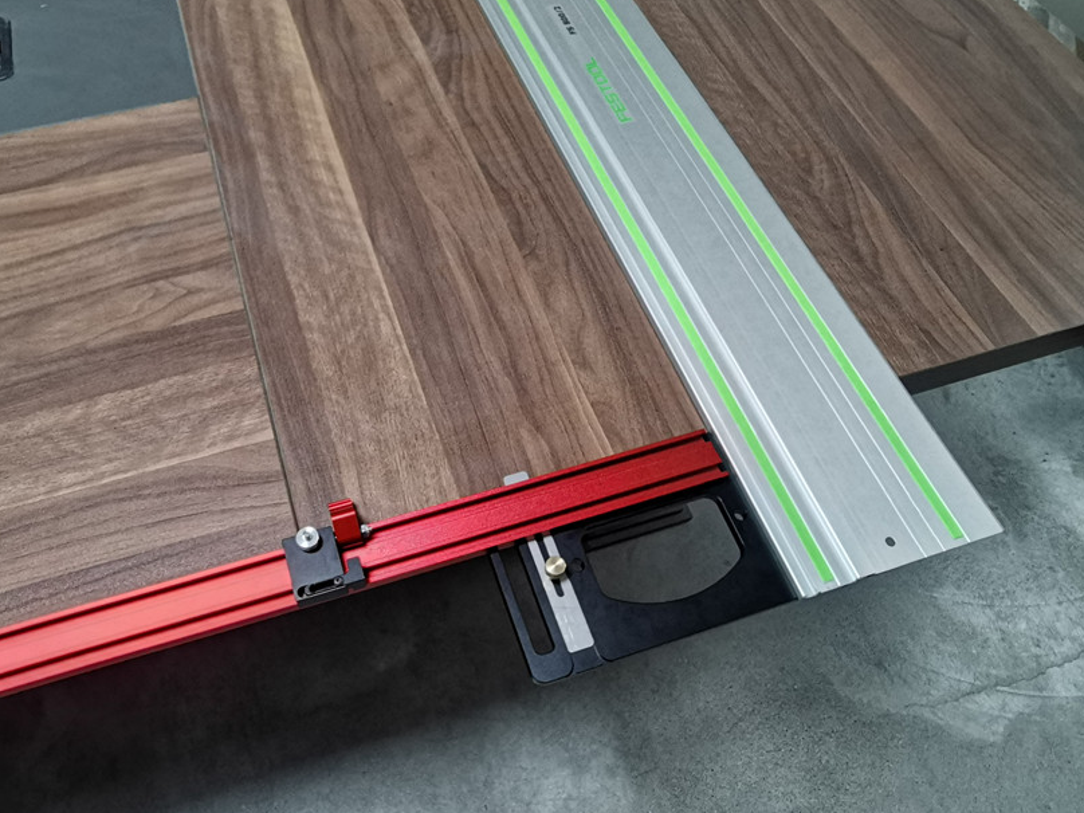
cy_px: 397
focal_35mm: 26
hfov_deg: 67.0
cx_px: 463
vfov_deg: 53.1
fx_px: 814
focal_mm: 2.26
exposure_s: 7
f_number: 2.2
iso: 320
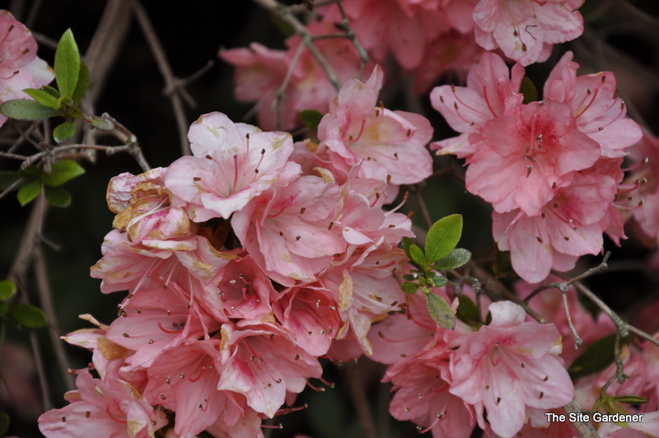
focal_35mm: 158
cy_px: 219
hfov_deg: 13.1
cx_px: 330
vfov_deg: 8.7
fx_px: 2881
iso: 200
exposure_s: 1/250
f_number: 8
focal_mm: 105
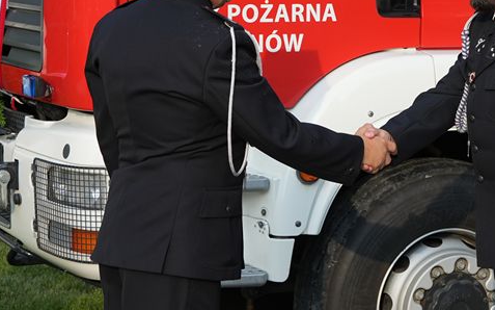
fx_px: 1565
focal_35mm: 116
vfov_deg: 11.2
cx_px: 376
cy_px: 33
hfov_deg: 17.9
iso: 400
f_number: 5.6
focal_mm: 53
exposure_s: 1/640
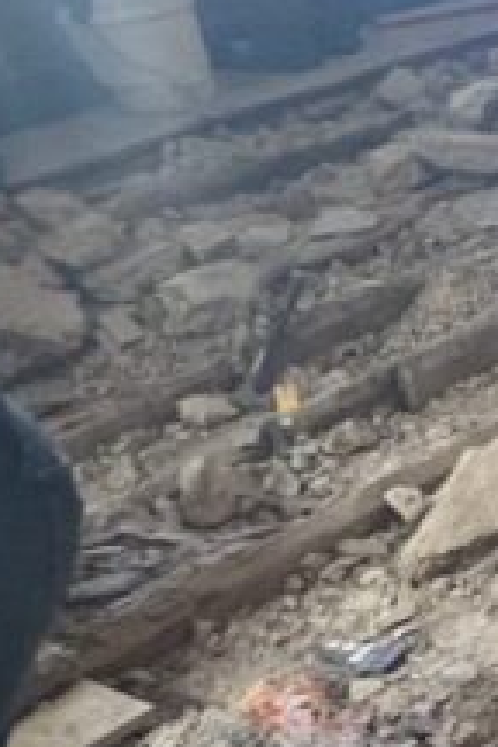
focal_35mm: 90
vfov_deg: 22.6
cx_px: 1394
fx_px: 1867
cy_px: 453
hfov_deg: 11.1
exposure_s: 1/60
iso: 200
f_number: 1.8
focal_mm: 1.57
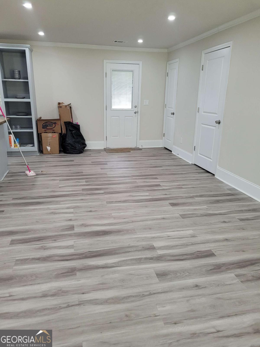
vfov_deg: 67.3
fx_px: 260
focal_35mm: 26
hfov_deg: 53.1
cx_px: 130
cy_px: 174
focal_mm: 5.4
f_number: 1.8
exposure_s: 1/120
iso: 320
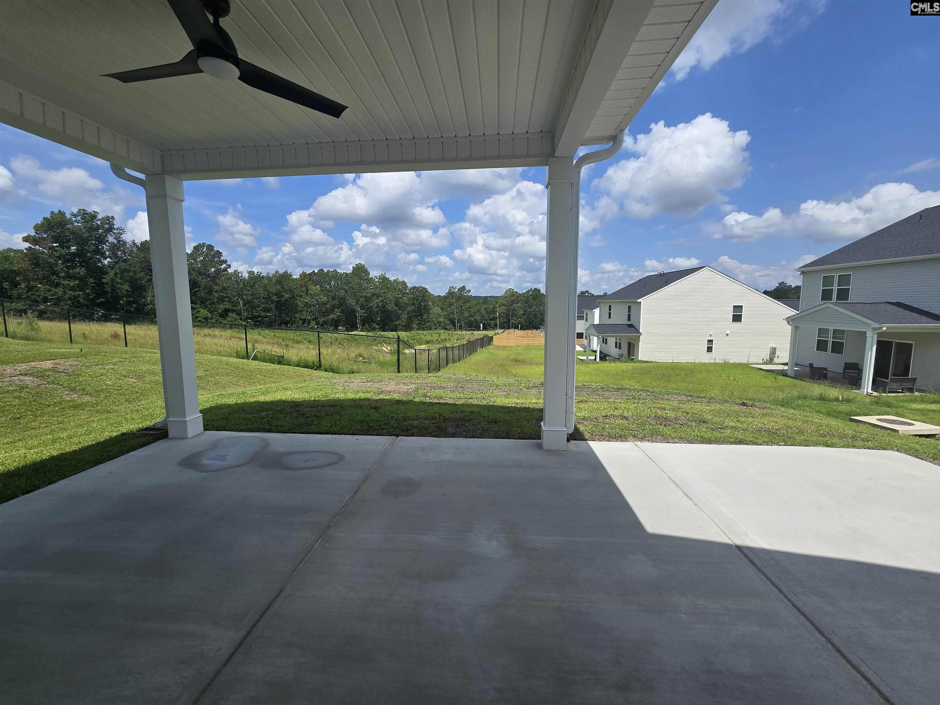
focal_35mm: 13
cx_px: 470
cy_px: 352
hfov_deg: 106.2
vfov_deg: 89.9
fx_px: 353
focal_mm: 2.2
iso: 50
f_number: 2.2
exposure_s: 1/2953
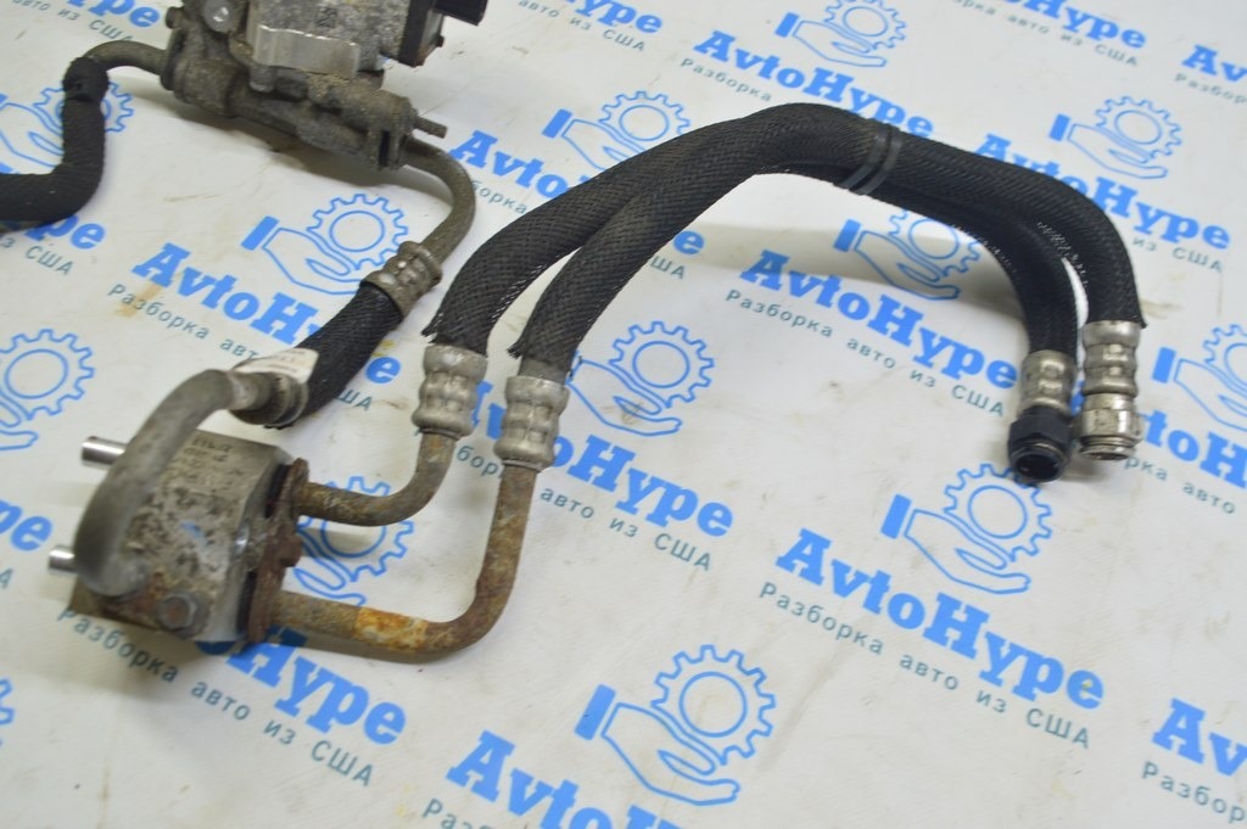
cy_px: 414
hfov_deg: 53.2
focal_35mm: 36
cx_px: 624
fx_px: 1246
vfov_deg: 36.8
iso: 400
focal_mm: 24
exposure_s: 1/20
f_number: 5.6
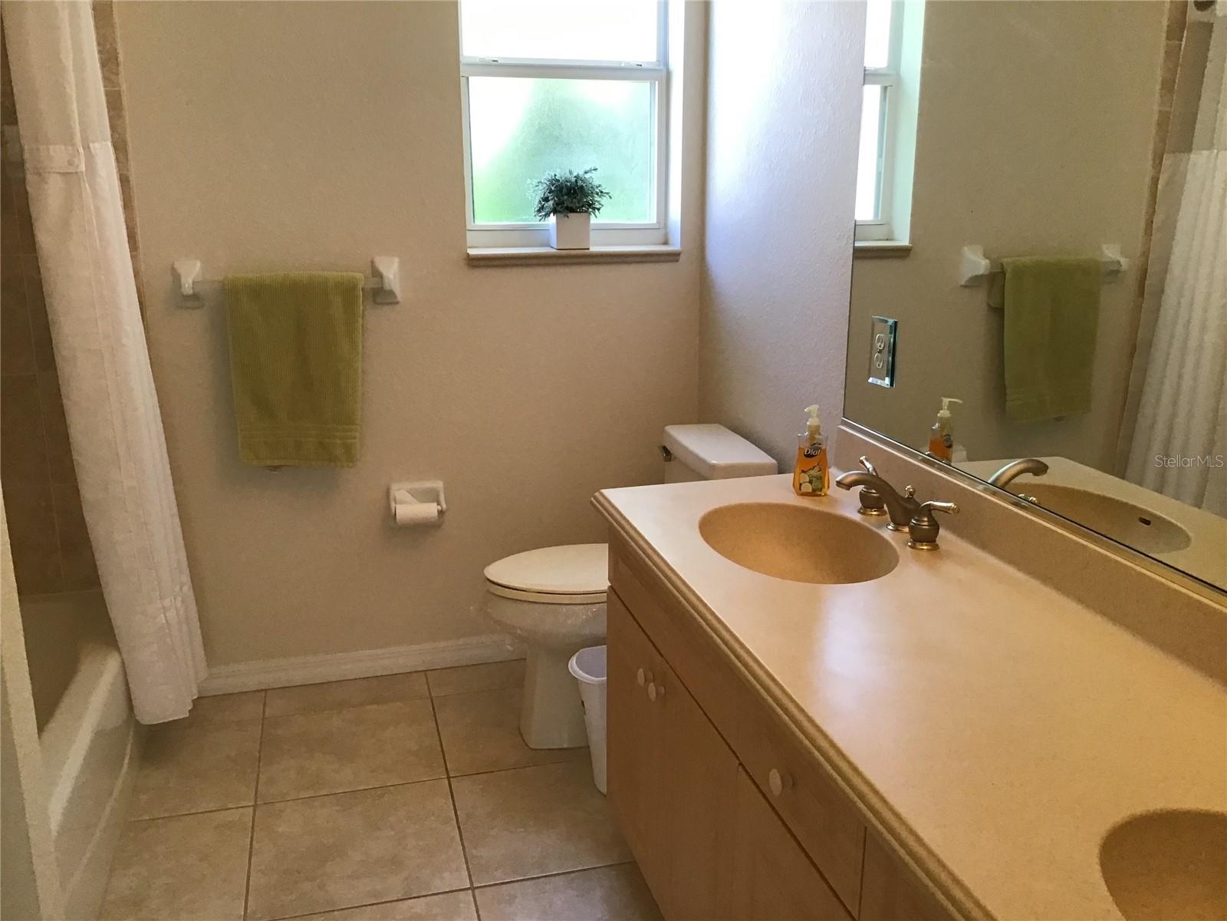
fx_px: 1099
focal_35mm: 31
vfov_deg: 45.4
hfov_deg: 58.4
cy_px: 460
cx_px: 614
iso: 40
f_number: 2.4
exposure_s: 1/30
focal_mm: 3.3
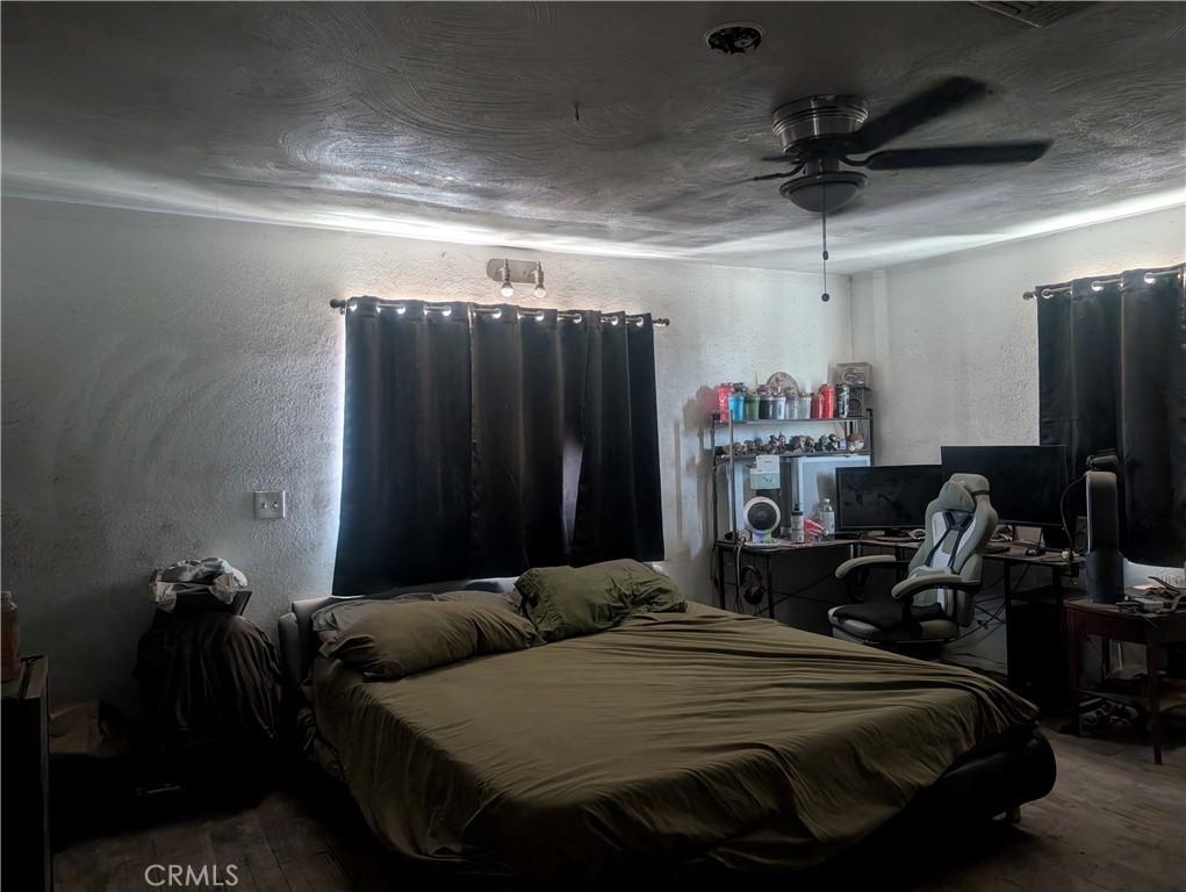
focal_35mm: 24
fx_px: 823
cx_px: 593
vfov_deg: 56.9
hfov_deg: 71.5
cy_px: 446
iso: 590
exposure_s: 1/32.7
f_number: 1.68
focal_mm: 6.9
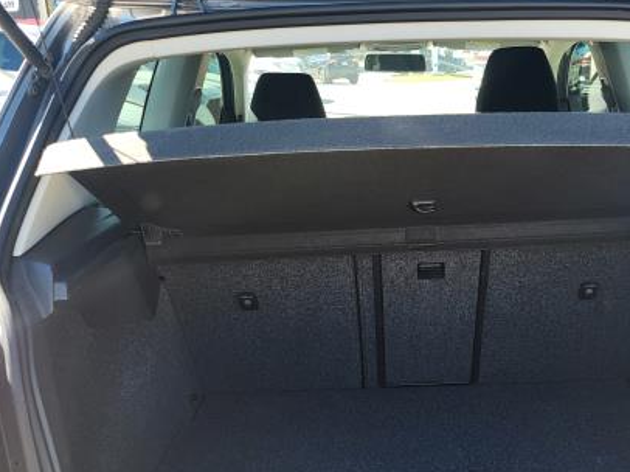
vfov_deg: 34.5
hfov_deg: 45.1
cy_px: 338
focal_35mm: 41
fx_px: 746
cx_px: 419
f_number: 1.8
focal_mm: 5.4
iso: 40
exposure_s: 1/215
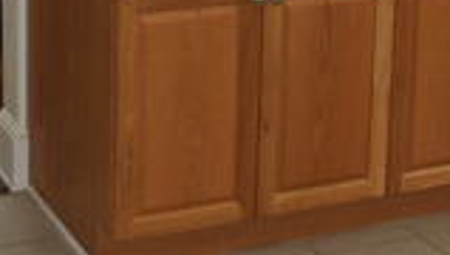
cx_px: -25
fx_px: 1087
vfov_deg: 12.5
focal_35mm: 91
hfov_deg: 22.3
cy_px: -166
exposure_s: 1/60
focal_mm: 10
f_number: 5.6
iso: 200
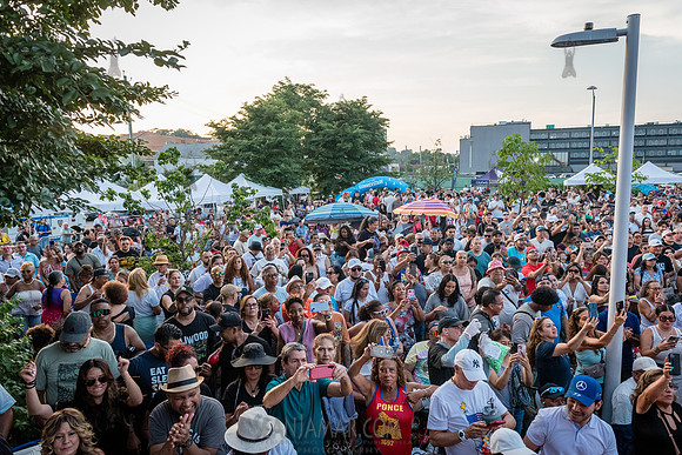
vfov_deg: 50.7
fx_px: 481
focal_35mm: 25
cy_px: 228
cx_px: 341
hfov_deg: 70.7
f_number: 4
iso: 2000
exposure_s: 1/640
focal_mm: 24
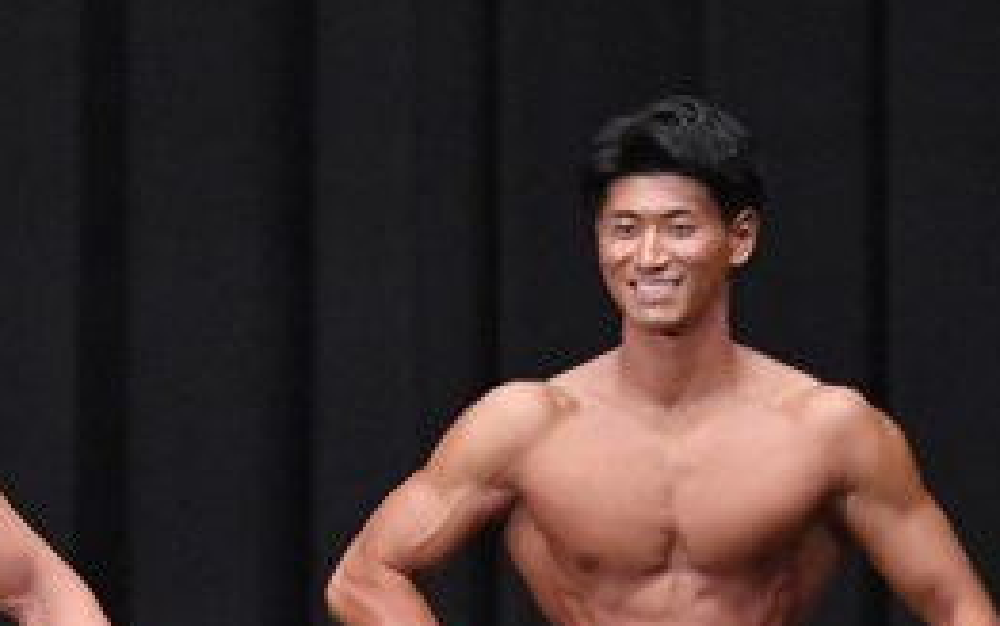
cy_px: 844
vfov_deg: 2.2
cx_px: -59
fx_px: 16577
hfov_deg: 3.5
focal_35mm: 608
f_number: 5.6
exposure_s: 1/400
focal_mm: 135
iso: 8000
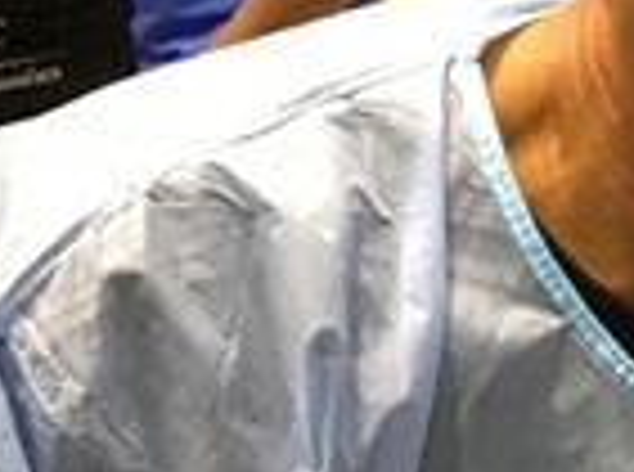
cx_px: 1583
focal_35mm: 165
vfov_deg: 8.9
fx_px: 3014
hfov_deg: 10.2
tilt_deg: -16.8
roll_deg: +0.3
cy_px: 405
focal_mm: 4.15
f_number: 2.2
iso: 160
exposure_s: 1/30
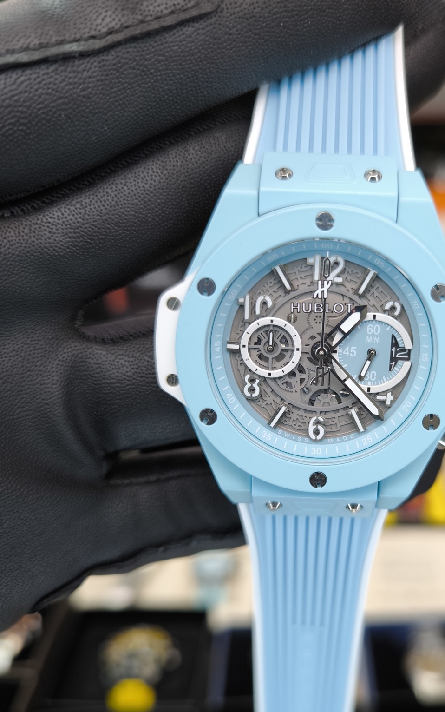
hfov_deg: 36.5
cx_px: 327
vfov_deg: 56.5
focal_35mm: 34
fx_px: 659
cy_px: 407
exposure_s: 1/100
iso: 50
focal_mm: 6.92
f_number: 1.9
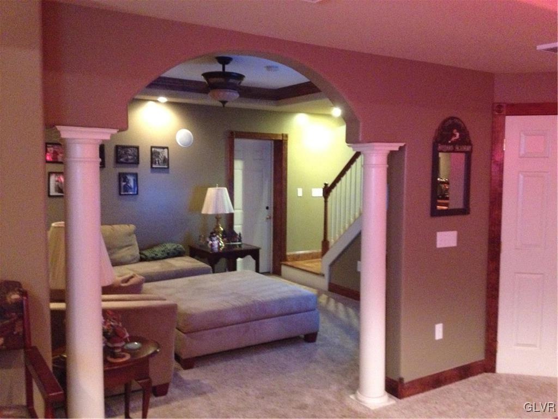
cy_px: 210
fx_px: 564
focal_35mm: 35
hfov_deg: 52.6
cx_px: 279
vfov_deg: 40.7
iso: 800
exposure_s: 1/15
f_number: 2.4
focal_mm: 4.28
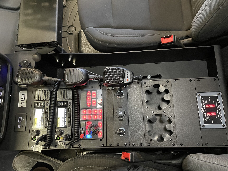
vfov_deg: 53.1
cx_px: 114
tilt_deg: -75.9
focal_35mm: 26
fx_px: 171
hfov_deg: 67.3
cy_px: 86
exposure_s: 1/27
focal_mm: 4.2
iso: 640
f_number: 1.6
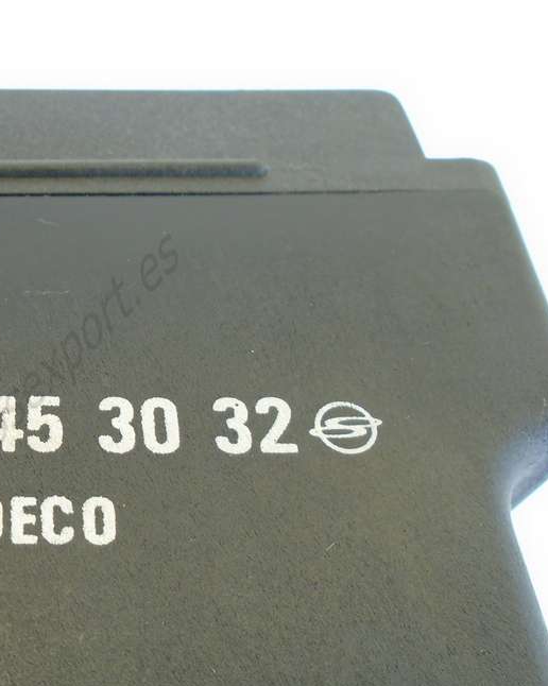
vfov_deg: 42.8
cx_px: 20
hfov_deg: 32.5
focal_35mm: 43
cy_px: 402
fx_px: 873
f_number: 3.2
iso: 100
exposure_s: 1/80
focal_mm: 4.6
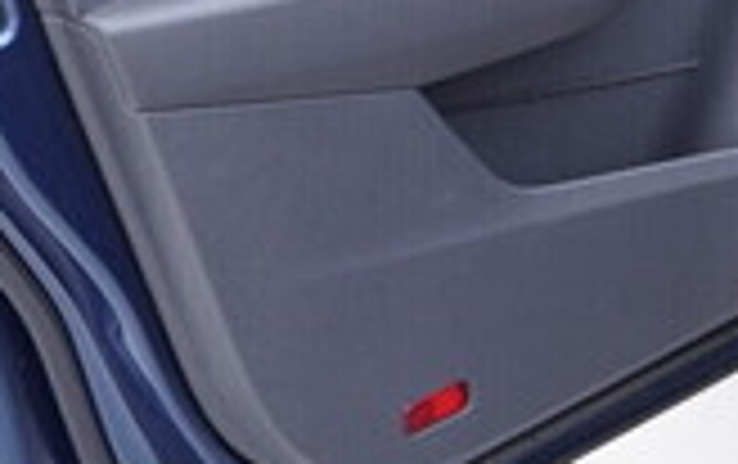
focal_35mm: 123
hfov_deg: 15.7
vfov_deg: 10.3
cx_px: 1071
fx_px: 2477
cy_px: -227
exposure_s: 1/40
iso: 250
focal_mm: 24
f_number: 2.8
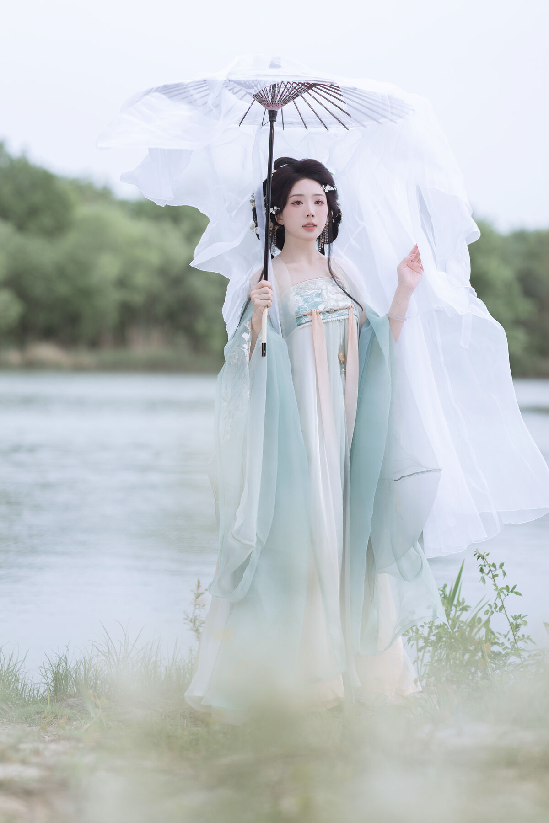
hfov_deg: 16.1
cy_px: 412
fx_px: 1944
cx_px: 274
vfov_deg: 23.9
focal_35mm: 85
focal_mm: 85
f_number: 2
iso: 100
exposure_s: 1/1600
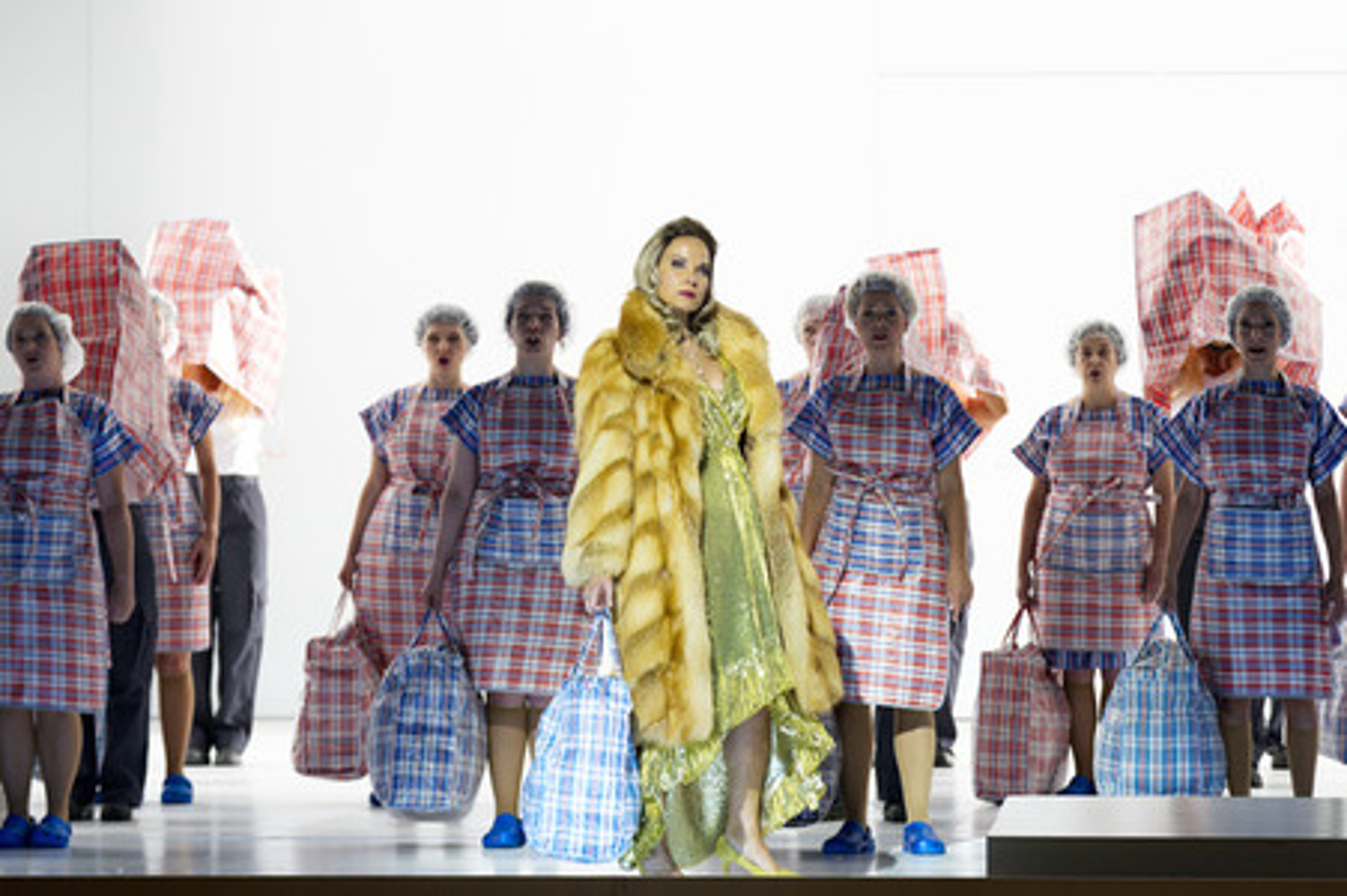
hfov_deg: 12.1
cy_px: 448
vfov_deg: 8.1
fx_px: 6356
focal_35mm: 170
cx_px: 674
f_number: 4
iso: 1600
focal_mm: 170
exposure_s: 1/250
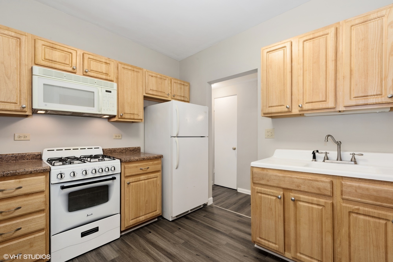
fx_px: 164
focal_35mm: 15
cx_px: 196
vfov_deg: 77.3
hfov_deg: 100.4
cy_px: 131
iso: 200
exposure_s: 1/4
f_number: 11
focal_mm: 15
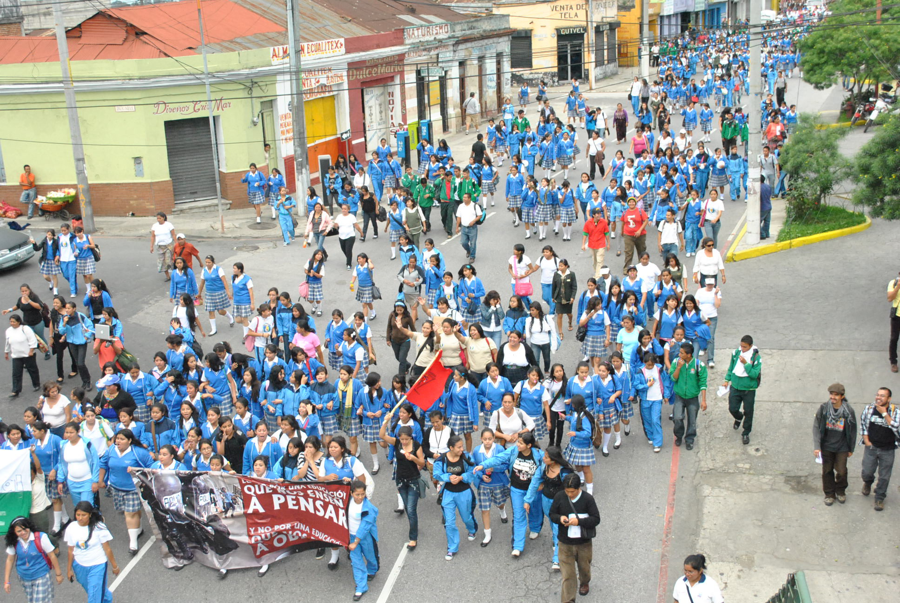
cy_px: 302
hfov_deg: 44.9
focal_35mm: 44
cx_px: 450
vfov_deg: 30.9
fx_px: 1089
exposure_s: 1/2500
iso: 1600
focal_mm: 29
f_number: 5.6
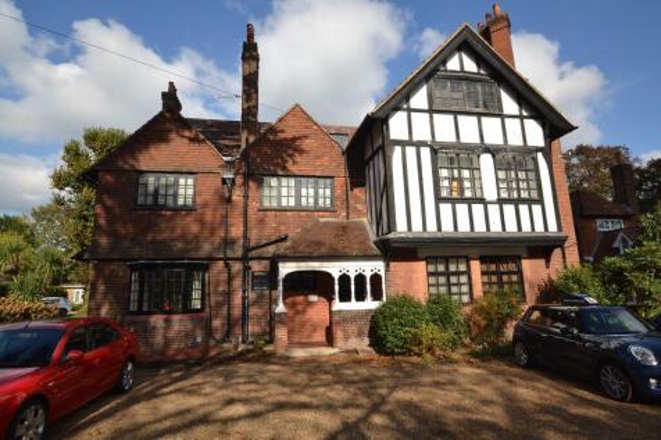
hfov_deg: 90.0
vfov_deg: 67.3
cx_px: 330
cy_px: 220
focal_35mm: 18
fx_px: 330
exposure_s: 1/200
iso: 100
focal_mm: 12
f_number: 8
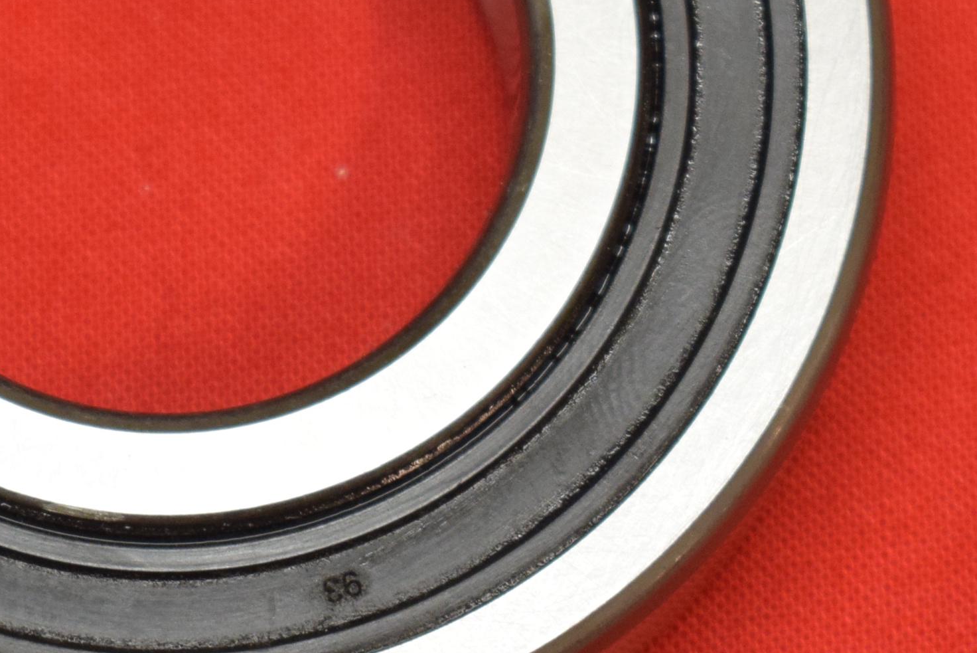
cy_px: 130
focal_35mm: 229
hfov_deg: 9.0
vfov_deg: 6.0
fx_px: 6218
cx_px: 159
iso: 800
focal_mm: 50
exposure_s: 1/60
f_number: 5.6
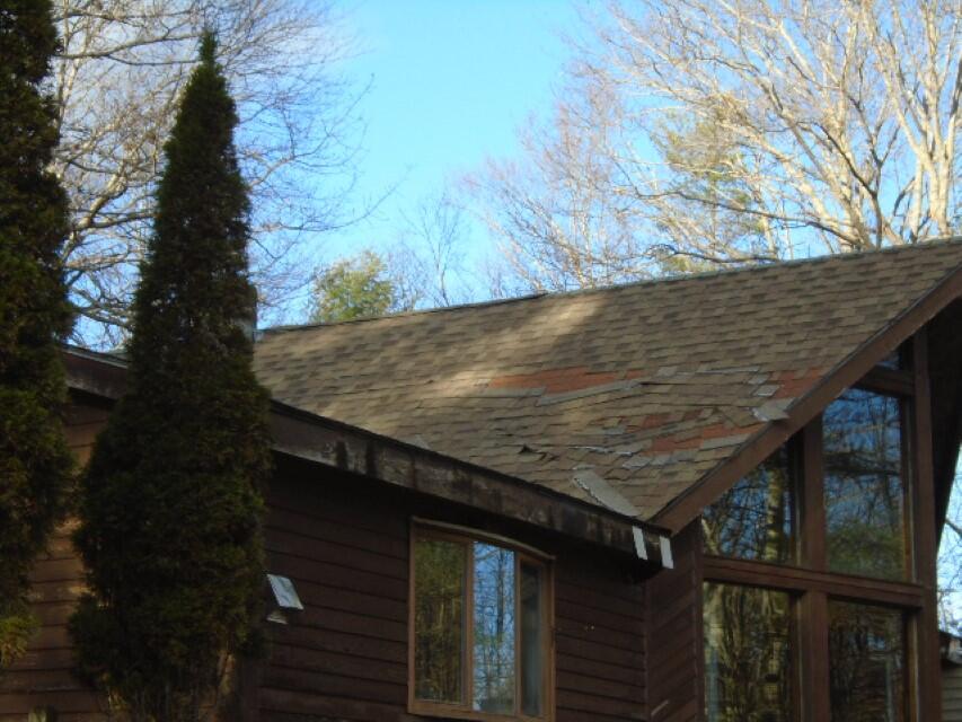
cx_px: 481
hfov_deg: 24.7
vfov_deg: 18.7
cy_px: 361
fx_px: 2196
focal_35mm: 79
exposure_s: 1/125
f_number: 6.1
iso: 100
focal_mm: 14
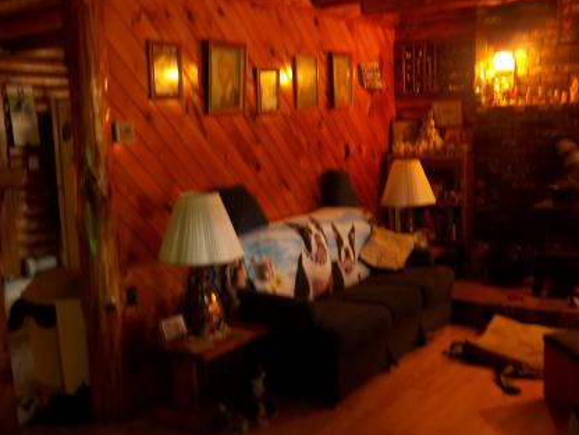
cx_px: 281
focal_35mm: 39
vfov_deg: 36.9
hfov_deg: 47.8
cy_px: 232
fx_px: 653
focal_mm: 5.05
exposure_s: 1/2
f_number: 3.5
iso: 64
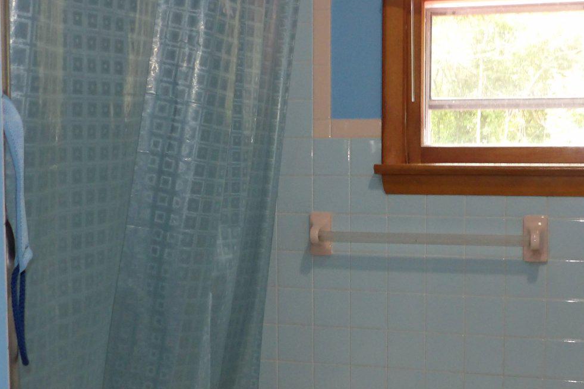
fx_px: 843
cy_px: 219
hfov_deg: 38.2
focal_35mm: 52
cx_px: 324
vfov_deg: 26.0
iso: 200
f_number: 2.8
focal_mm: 4.3
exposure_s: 1/33
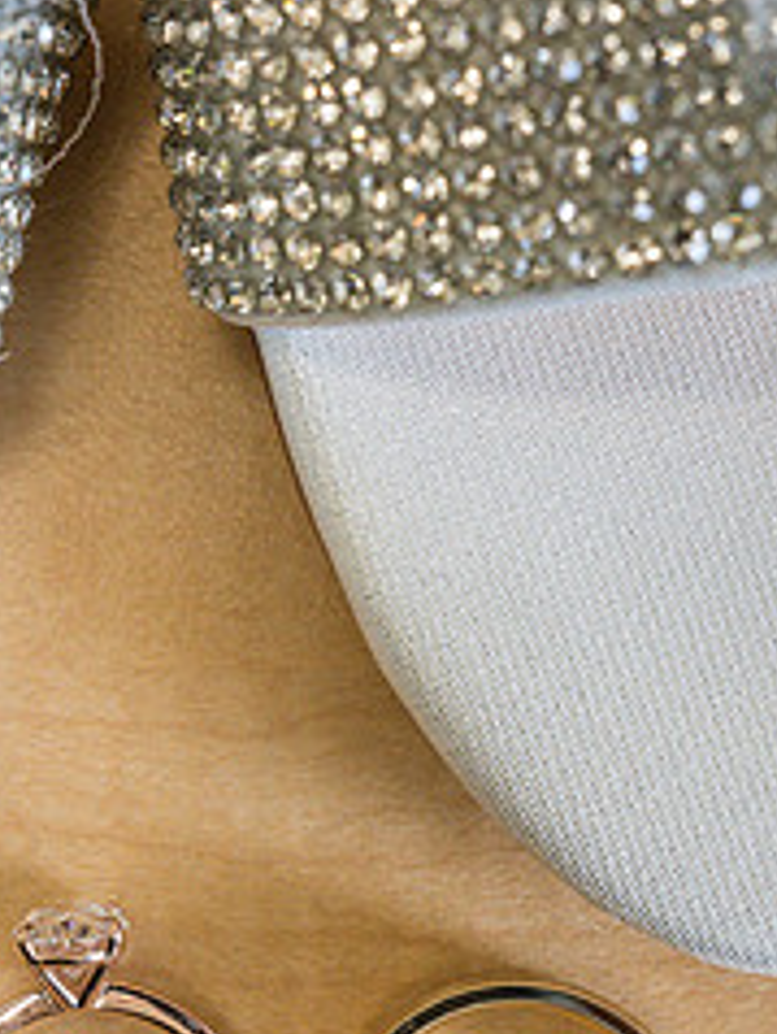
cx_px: 178
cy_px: 762
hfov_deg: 17.5
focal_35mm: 84
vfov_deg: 23.1
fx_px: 2509
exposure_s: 1/125
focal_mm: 35
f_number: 8
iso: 2000
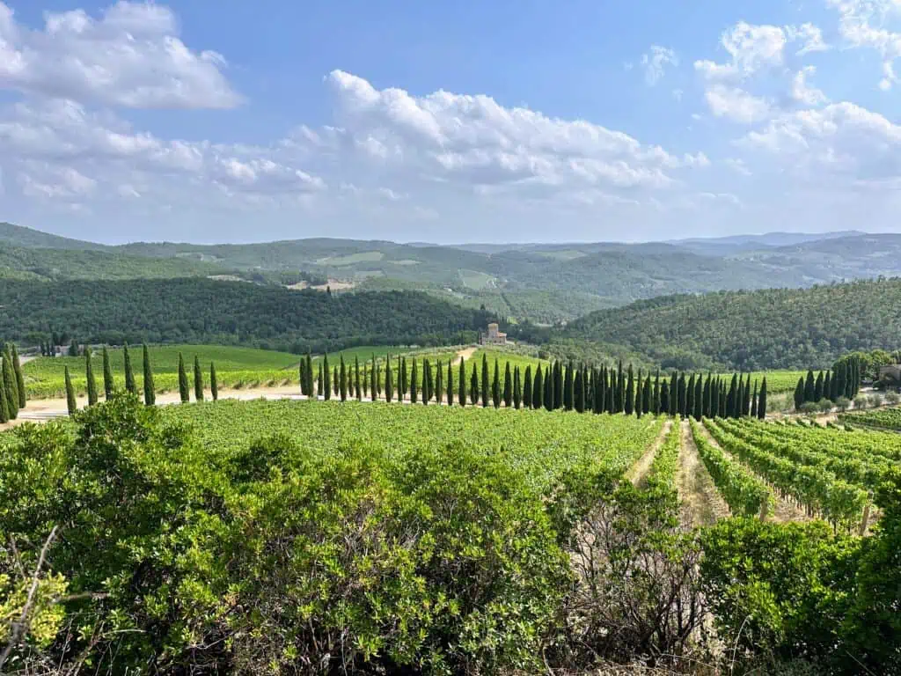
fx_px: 625
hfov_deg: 71.6
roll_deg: +1.0
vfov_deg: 56.8
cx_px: 450
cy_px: 338
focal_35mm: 24
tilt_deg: -9.7
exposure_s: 1/5848
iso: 80
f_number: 1.78
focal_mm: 6.86
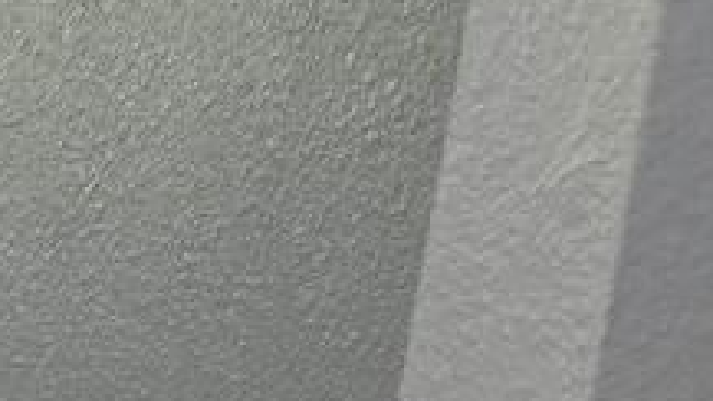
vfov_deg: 6.4
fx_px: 3497
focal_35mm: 185
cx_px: -1672
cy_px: 740
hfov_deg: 8.7
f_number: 1.8
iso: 125
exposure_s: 1/120
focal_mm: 5.4
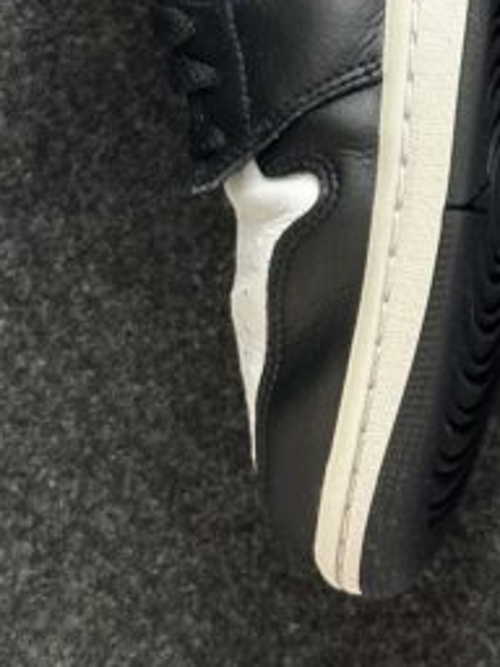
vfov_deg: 12.9
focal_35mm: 150
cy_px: -116
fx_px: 2889
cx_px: 539
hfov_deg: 9.8
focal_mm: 6.86
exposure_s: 1/40
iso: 250
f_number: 1.78
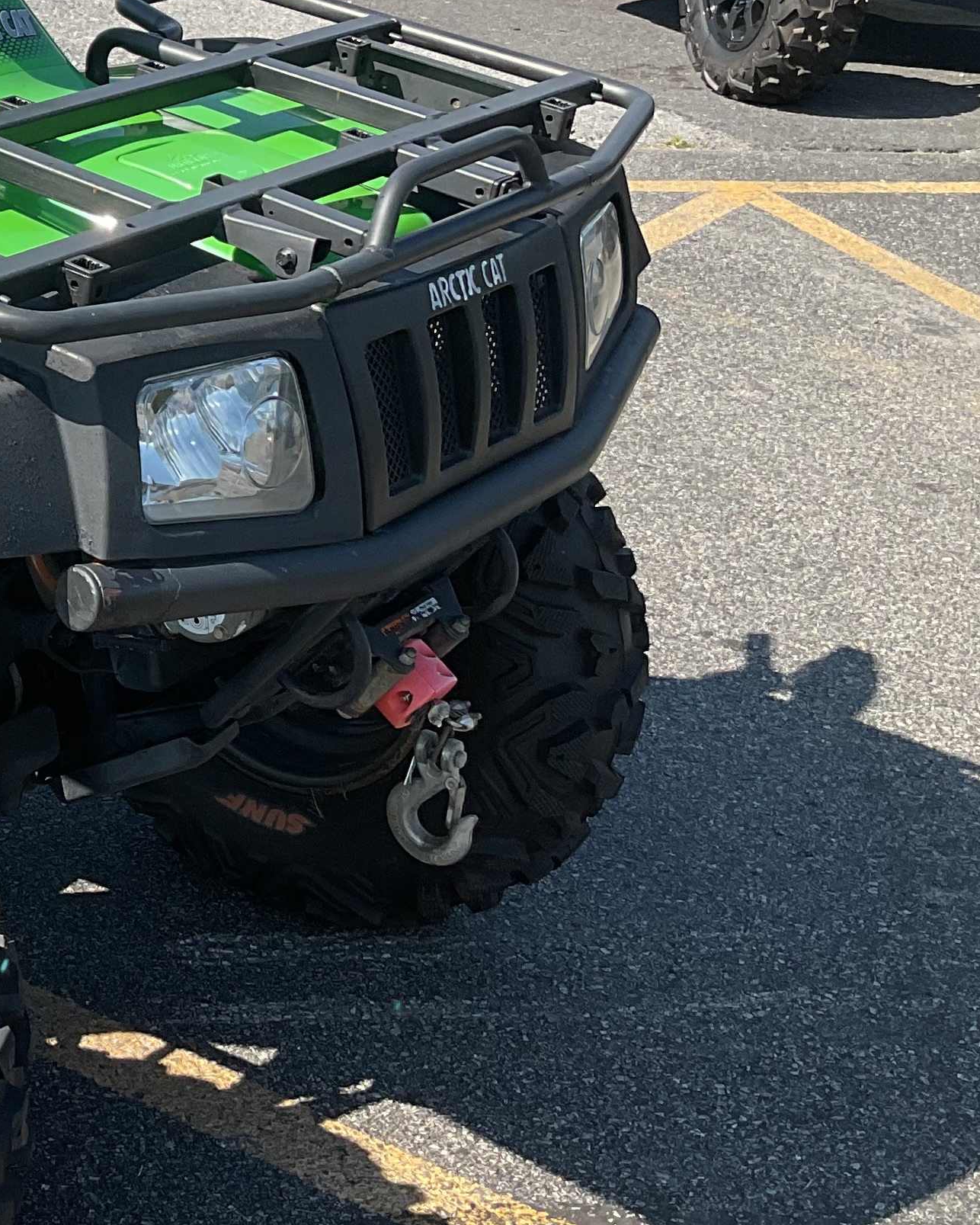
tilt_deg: -17.5
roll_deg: +1.3
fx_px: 2574
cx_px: -309
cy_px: 243
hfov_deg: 19.8
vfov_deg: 26.3
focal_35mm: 71
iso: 16
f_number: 1.8
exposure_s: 1/1076
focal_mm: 3
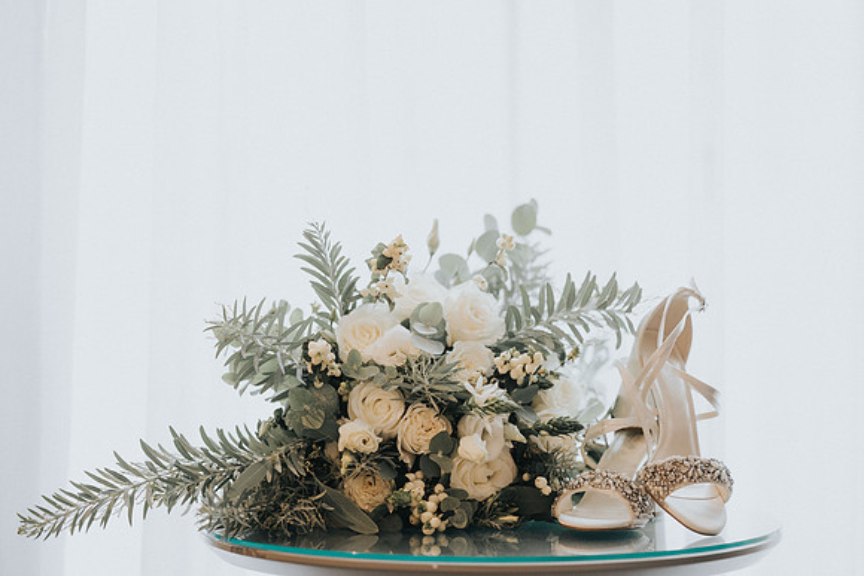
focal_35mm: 87
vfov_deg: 15.8
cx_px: 436
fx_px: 2077
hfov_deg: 23.5
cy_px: 288
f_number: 1.8
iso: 800
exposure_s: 1/160
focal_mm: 85
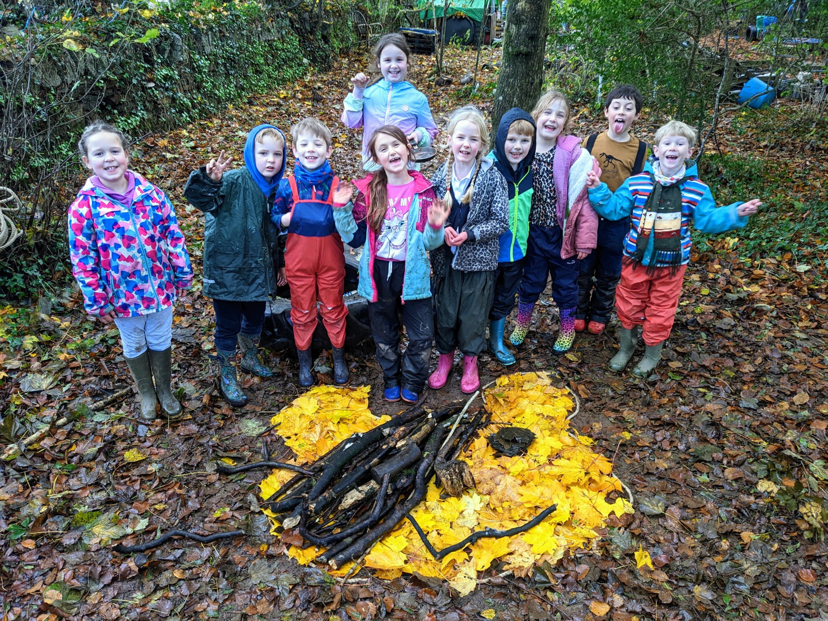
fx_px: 646
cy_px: 310
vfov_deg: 51.4
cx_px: 414
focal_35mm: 27
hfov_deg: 65.3
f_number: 1.73
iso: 53
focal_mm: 4.38
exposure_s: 1/25
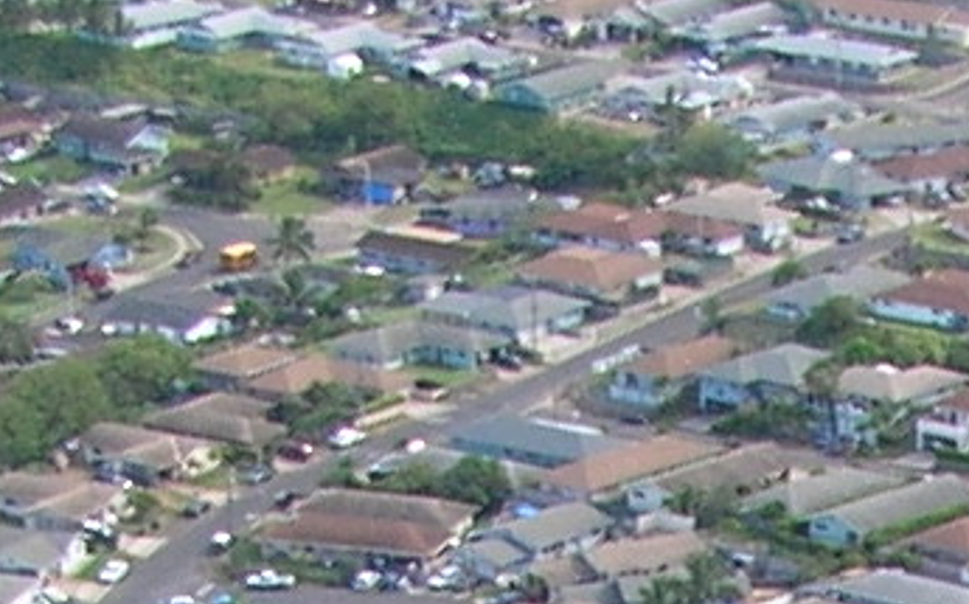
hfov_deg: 8.3
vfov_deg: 4.9
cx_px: 1584
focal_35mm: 246
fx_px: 6491
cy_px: 2329
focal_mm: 5.8
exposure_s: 1/268
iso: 50
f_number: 2.8
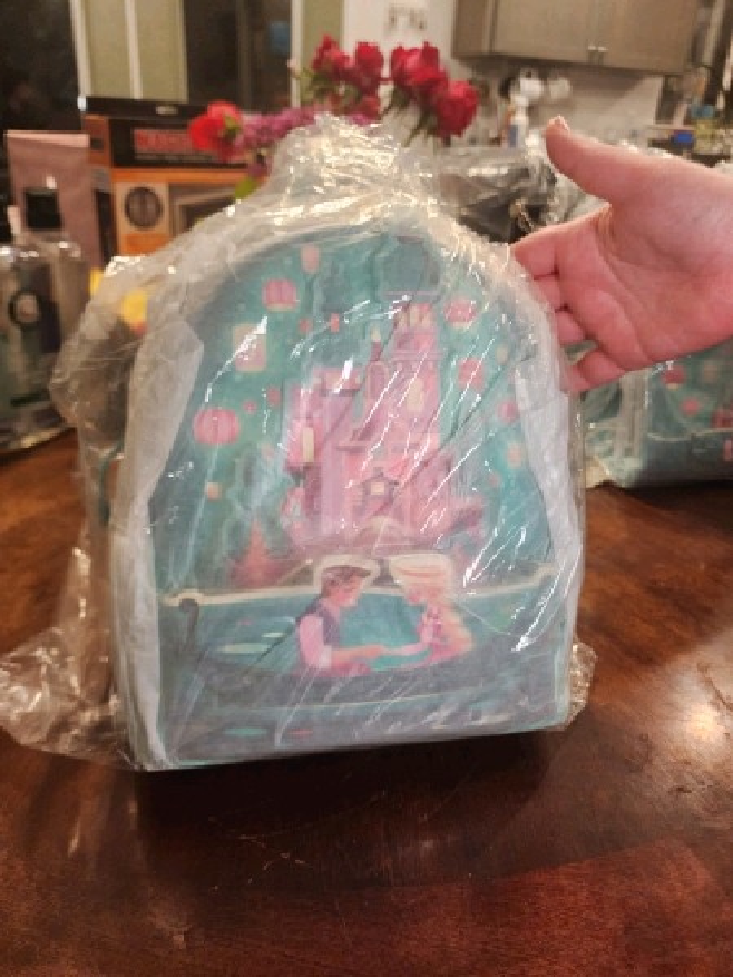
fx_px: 649
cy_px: 488
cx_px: 366
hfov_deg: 58.9
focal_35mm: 23
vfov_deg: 73.9
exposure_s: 1/120
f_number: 1.8
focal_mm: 6.4
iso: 500
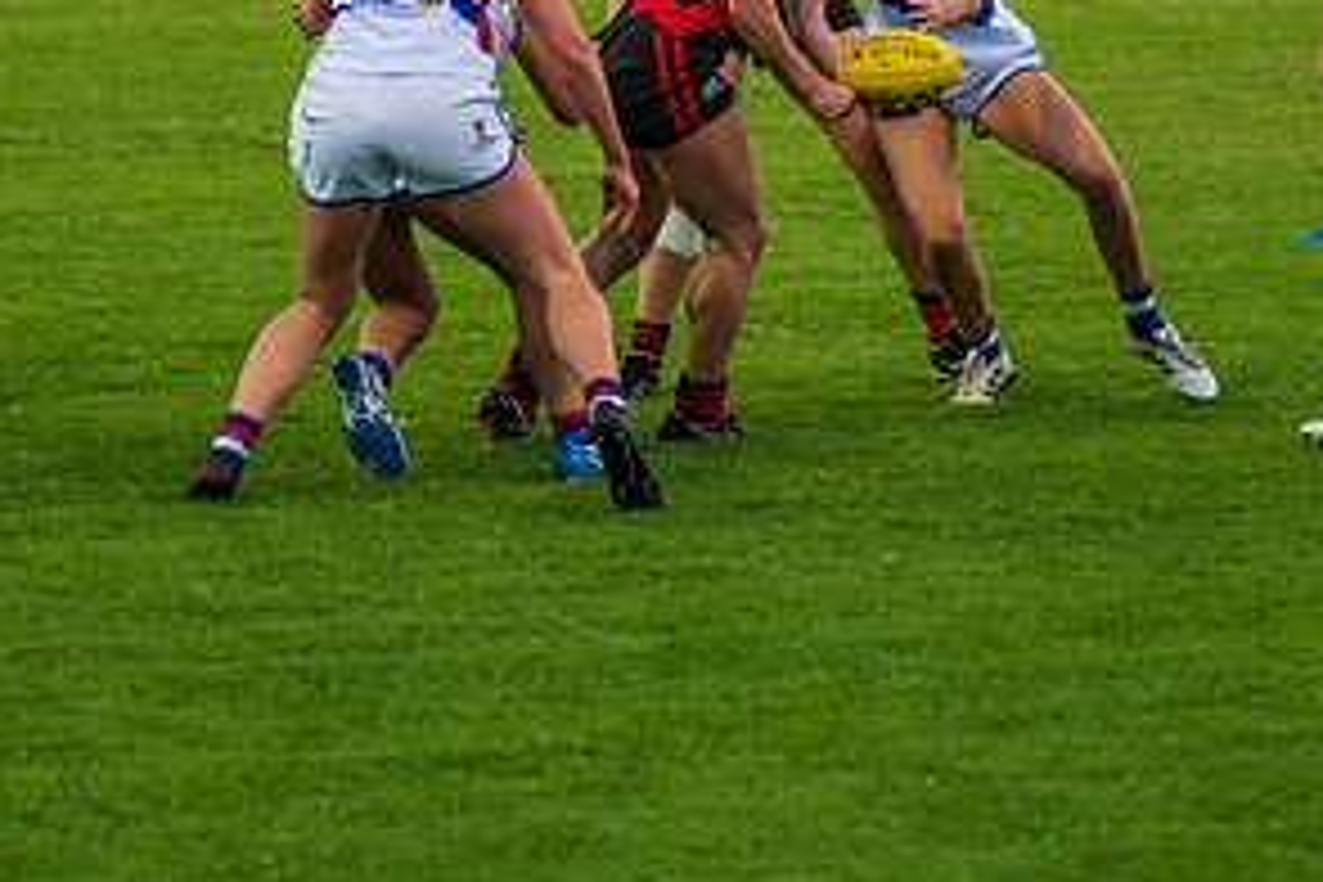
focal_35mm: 228
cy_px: 259
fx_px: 8378
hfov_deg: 9.0
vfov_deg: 6.0
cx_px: 694
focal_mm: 100
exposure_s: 1/1000
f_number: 2.8
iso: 1600
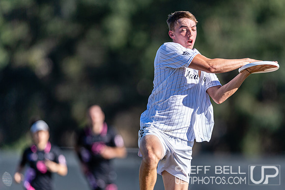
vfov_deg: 2.7
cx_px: 184
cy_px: 122
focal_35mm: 515
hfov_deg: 4.0
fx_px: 4082
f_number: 2.8
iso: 100
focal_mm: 400
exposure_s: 1/1600
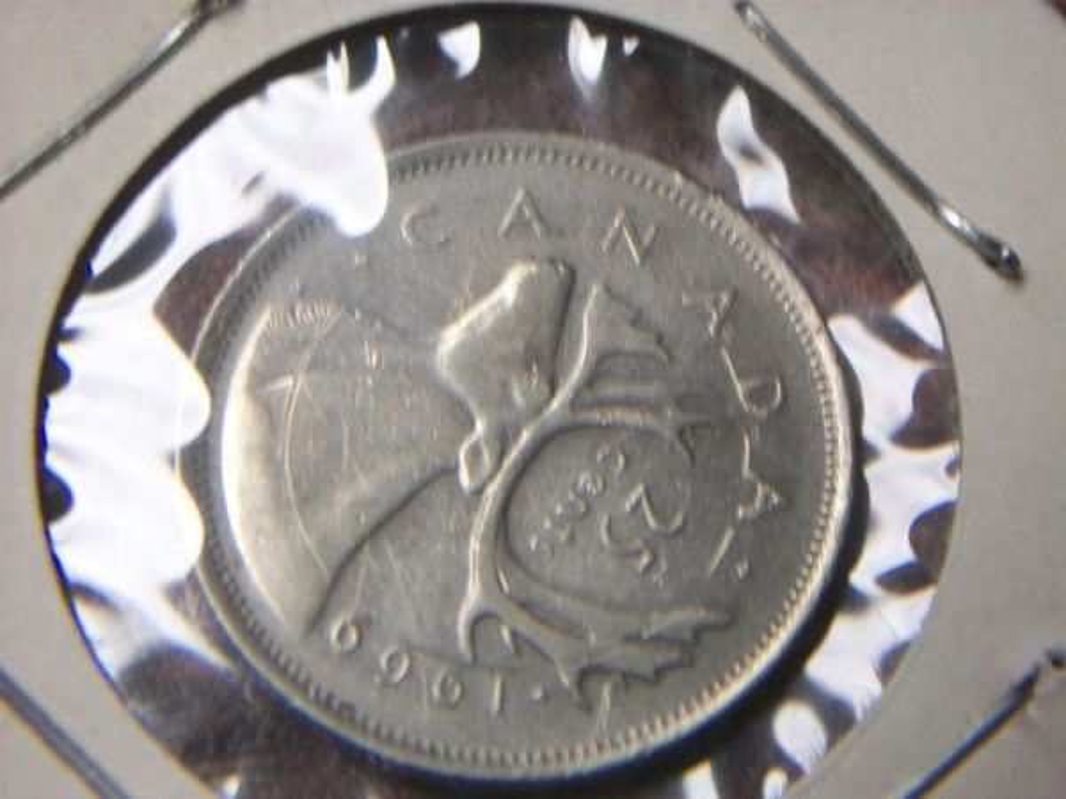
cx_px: 533
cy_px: 400
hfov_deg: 20.4
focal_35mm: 96
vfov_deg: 15.4
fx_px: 2956
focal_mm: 17.1
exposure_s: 1/13
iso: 160
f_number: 5.2
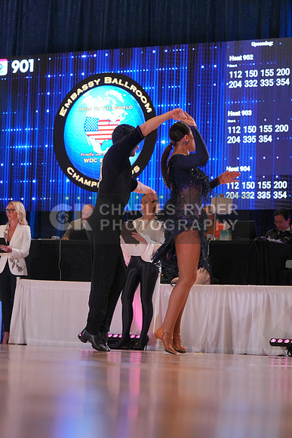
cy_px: 219
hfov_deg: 10.3
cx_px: 146
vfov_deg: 15.4
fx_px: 1617
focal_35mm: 133
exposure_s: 1/400
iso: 5000
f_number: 7.1
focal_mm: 133
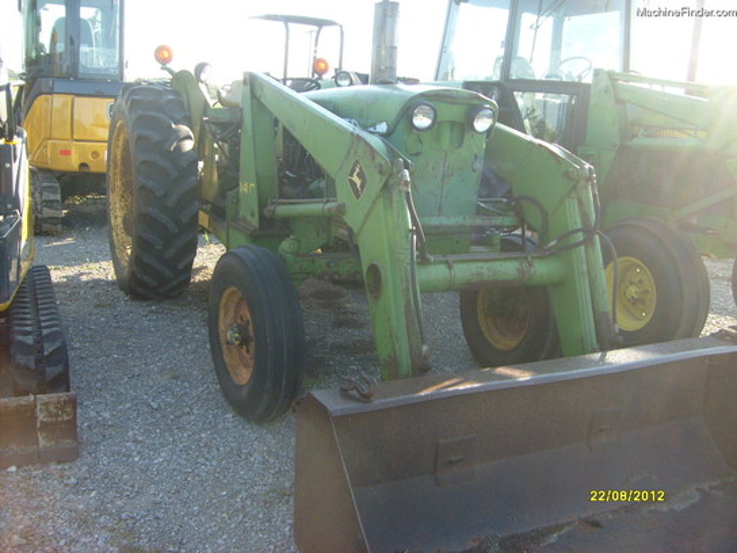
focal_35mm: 35
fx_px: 745
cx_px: 368
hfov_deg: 52.6
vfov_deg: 40.7
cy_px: 276
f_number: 2.8
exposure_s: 1/250
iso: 80
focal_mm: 5.8
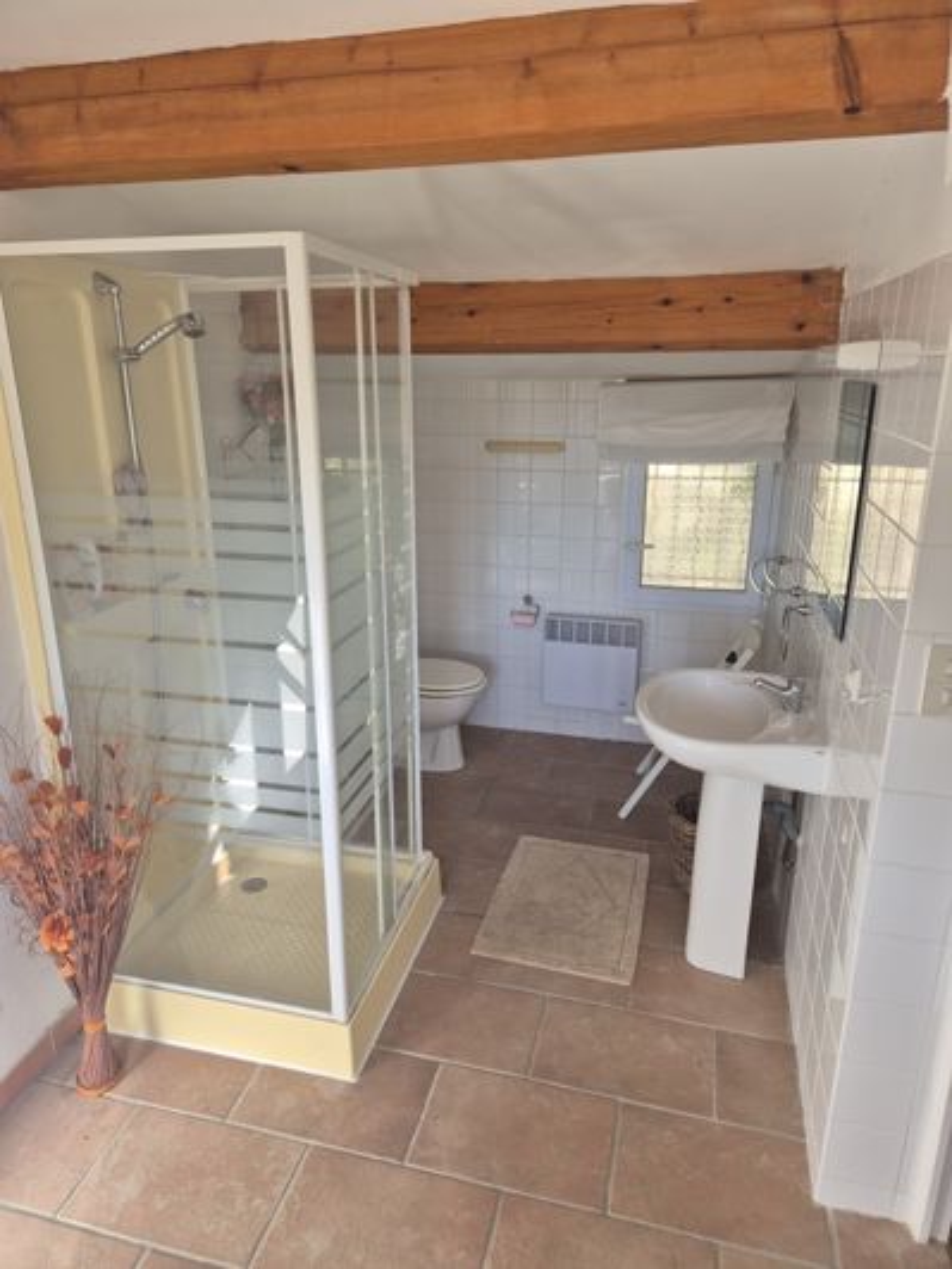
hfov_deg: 58.9
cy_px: 634
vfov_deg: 73.9
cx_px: 476
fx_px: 843
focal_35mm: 23
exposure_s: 1/180
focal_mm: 5.4
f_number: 1.8
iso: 125
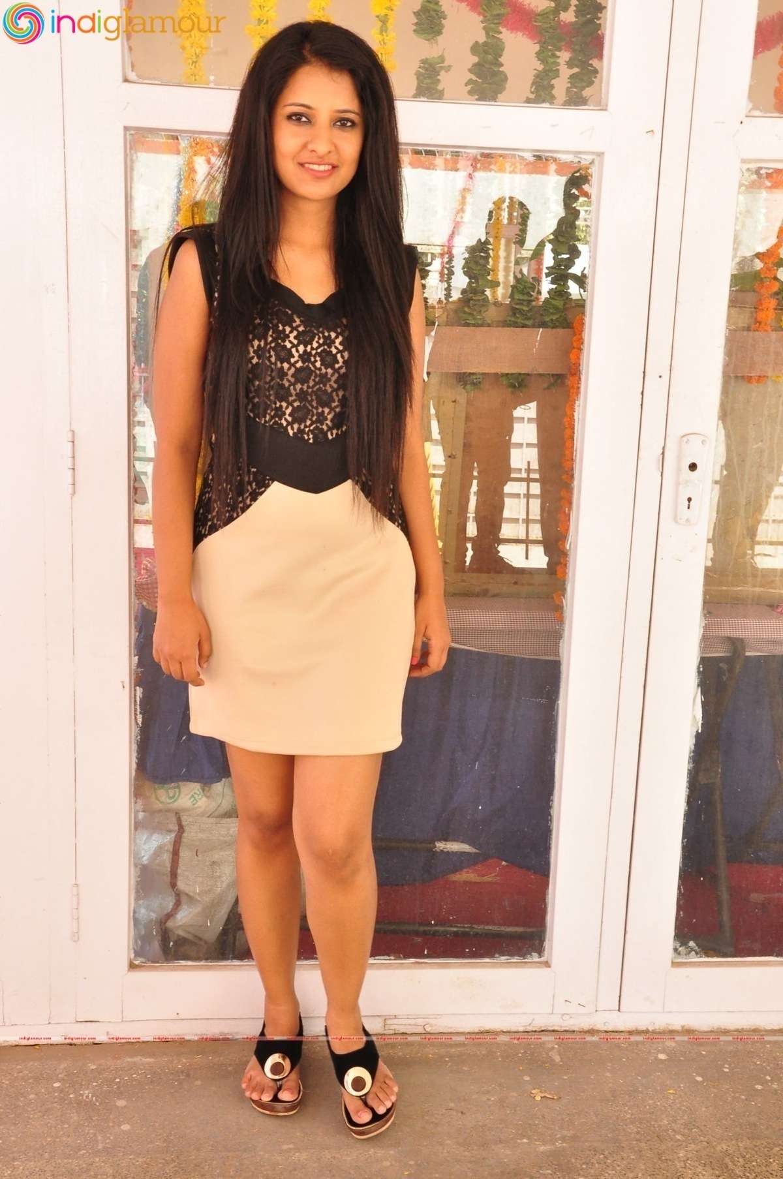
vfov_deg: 43.7
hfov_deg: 29.8
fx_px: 1472
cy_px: 590
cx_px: 392
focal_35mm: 45
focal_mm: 30
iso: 1250
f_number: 10
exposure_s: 1/125
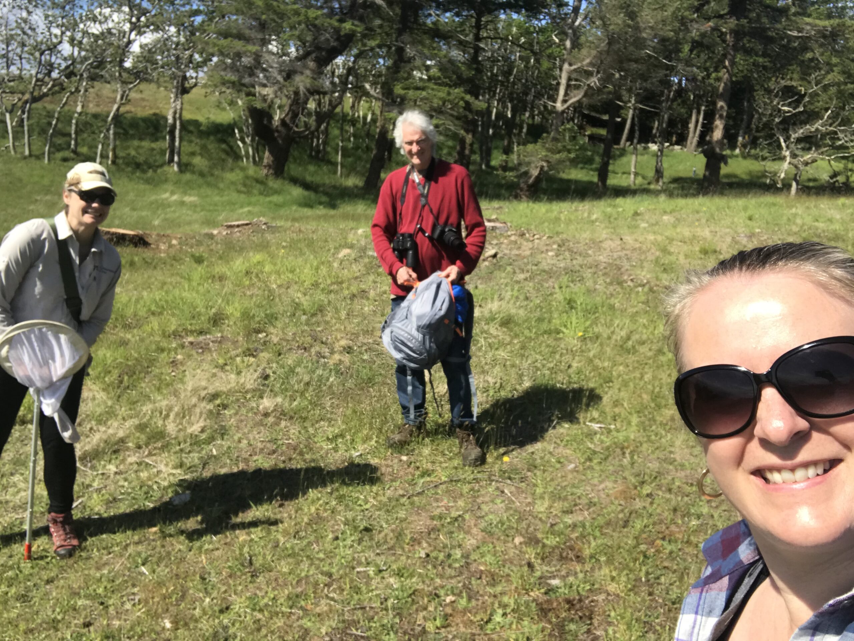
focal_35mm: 32
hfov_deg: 56.8
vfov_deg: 44.2
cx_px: 427
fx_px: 790
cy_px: 320
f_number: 2.2
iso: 25
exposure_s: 1/871
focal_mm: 2.87
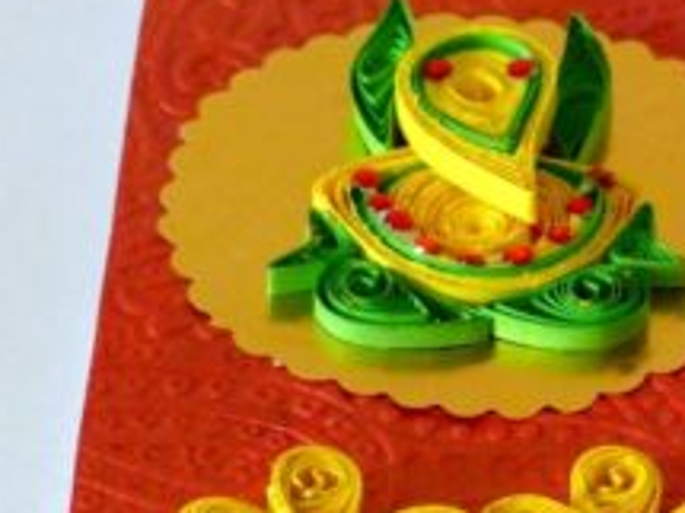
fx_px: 4470
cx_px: 784
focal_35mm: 226
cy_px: 166
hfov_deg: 8.7
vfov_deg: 6.6
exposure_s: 1/60
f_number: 2.8
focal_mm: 14.5
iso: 250
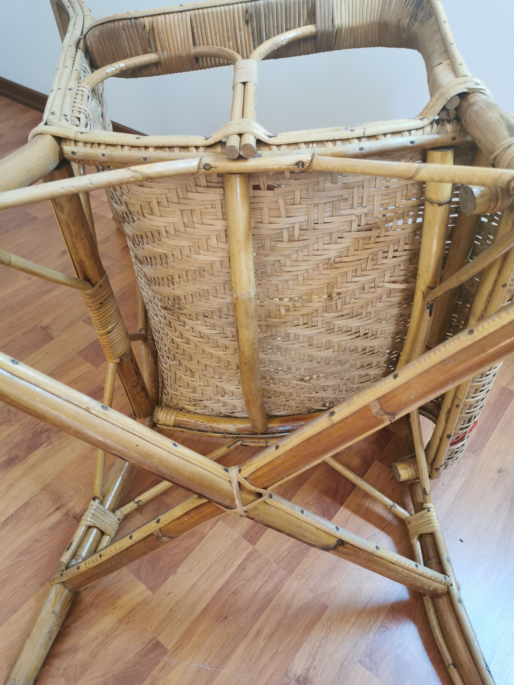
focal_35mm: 27
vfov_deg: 65.3
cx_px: 257
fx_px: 535
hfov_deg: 51.4
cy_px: 342
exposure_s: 1/50
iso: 160
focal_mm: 5.58
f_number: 1.8
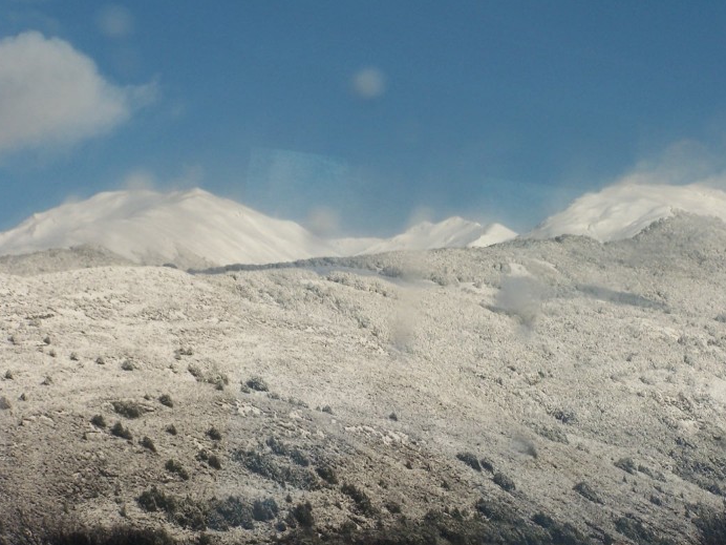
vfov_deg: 10.0
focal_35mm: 148
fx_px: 3104
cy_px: 296
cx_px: 413
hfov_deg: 13.3
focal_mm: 21.2
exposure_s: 1/500
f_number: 4.5
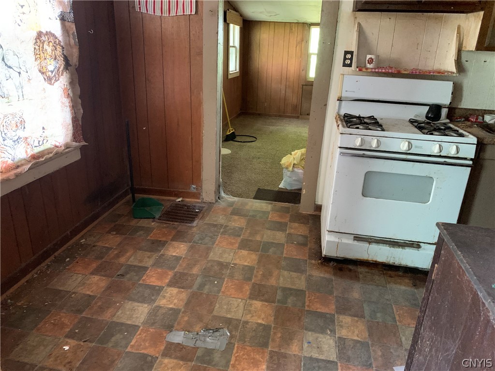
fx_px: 372
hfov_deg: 67.3
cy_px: 186
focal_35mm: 26
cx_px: 248
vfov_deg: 53.1
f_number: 1.8
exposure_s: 1/30
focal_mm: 4.25
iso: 640
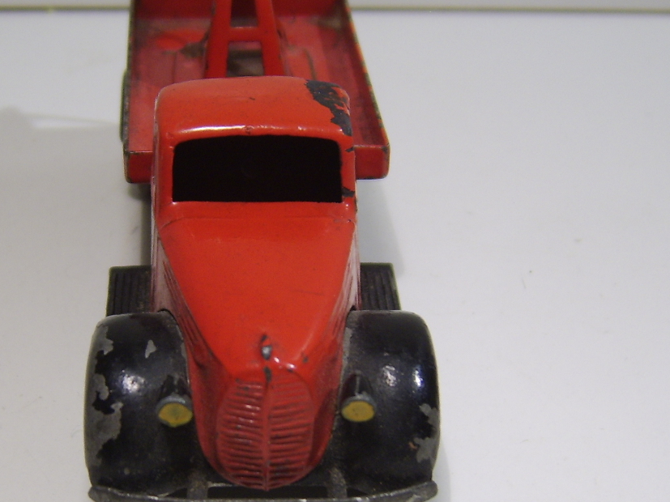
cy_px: 264
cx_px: 257
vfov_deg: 24.4
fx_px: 1161
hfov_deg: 32.1
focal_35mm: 60
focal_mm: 8.13
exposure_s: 1/30
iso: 71
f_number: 2.7
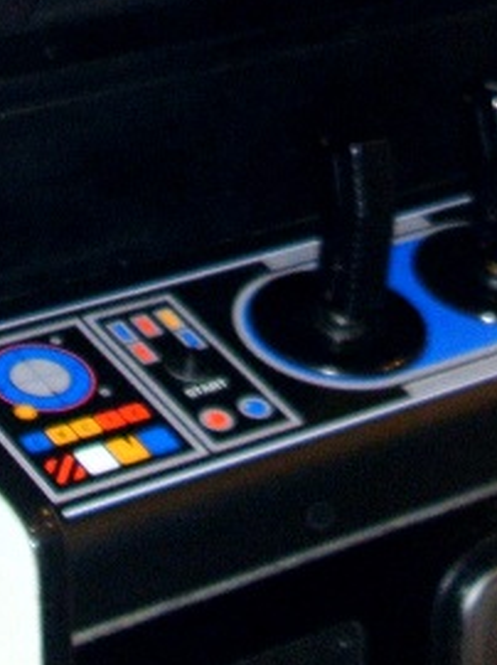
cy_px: -271
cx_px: 364
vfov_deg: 14.5
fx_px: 2473
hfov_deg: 11.4
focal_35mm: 129
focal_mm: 6.3
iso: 400
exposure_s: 1/45
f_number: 2.8
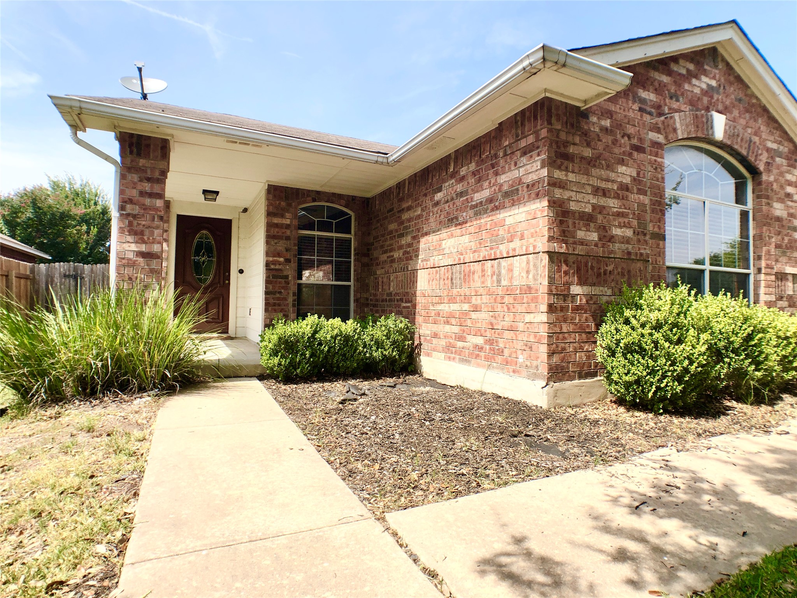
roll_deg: -0.6
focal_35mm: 28
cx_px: 398
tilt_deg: +3.2
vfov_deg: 49.7
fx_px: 645
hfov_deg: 63.4
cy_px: 299
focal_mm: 4
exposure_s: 1/1215
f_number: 1.8
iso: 20
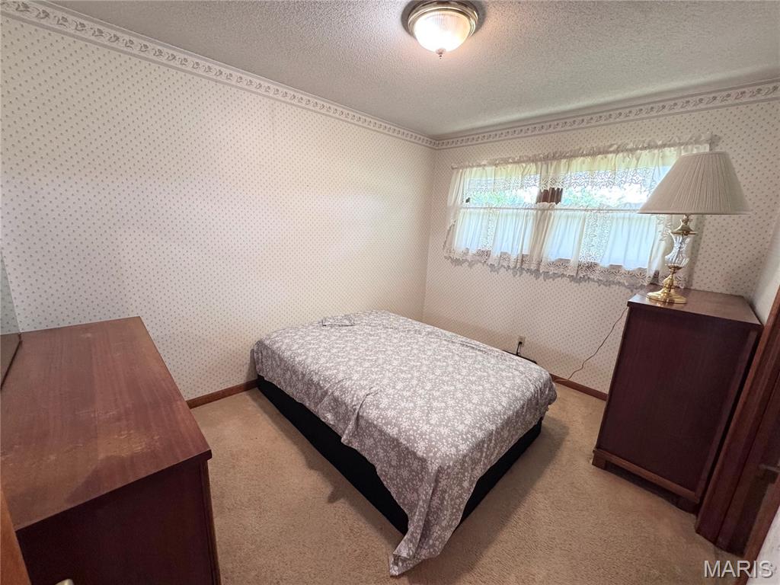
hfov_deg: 102.1
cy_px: 292
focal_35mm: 14
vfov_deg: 85.7
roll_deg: -2.9
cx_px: 390
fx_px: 315
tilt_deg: -13.7
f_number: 2.2
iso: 250
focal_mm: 2.22
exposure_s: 1/120
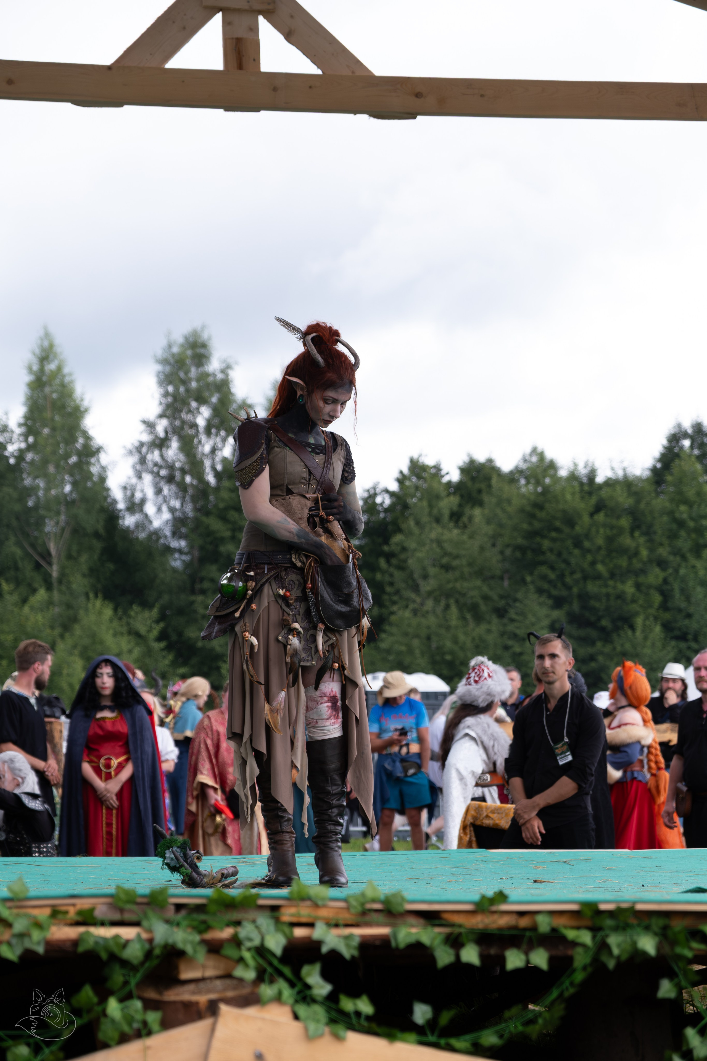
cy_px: 530
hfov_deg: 16.5
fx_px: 2445
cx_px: 354
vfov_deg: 24.5
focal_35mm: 83
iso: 500
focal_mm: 55
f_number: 3.6
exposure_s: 1/1250
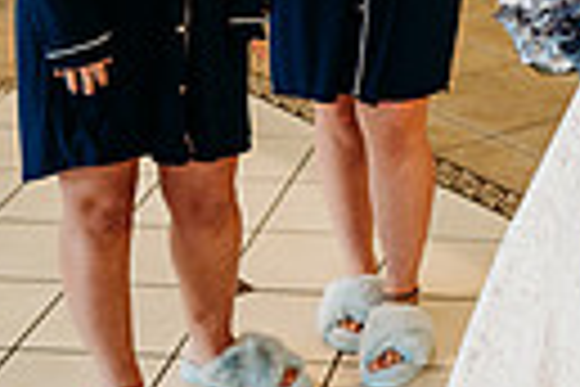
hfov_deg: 18.3
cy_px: -187
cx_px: 620
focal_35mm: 108
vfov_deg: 12.1
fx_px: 1740
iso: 400
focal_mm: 24
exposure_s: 1/160
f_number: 1.8
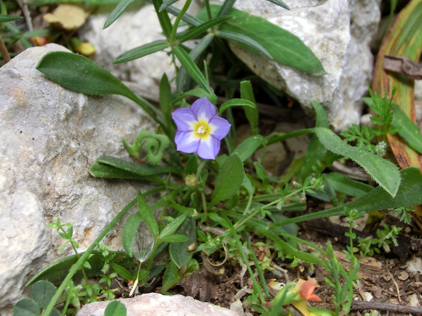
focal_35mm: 42
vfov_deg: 34.3
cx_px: 211
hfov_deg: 44.8
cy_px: 158
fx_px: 512
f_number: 4
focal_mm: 7.38
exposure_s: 1/100
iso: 100
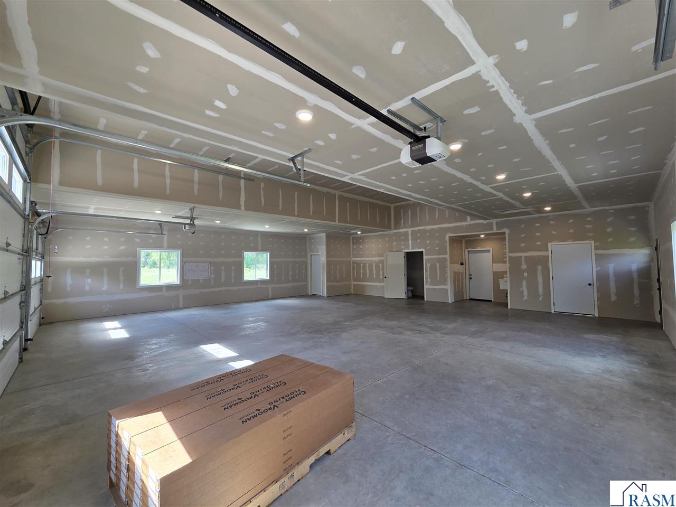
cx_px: 338
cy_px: 254
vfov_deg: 89.9
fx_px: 254
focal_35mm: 13
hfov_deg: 106.2
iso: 50
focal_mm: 2.2
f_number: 2.2
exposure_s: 1/120
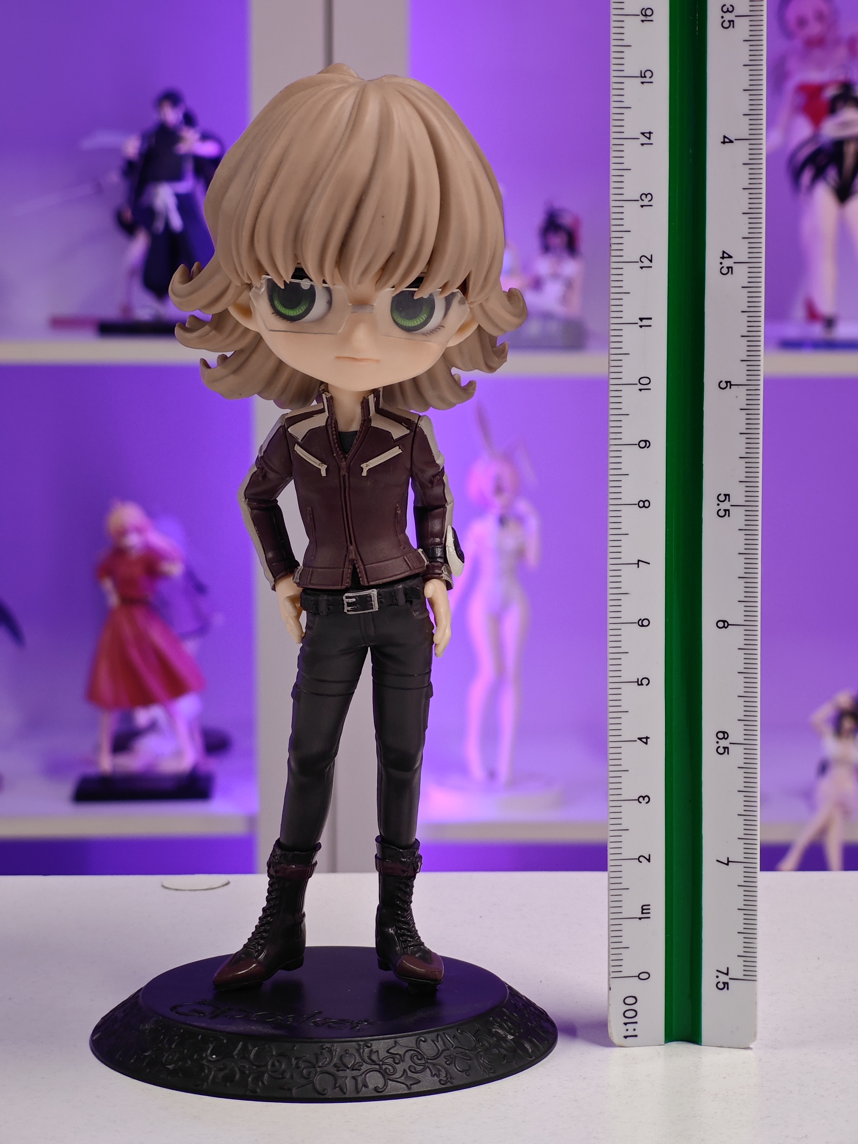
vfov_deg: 24.4
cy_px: 572
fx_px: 2644
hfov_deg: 18.4
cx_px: 429
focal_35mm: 80
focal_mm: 7.48
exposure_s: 1/21.6
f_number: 2.4
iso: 400
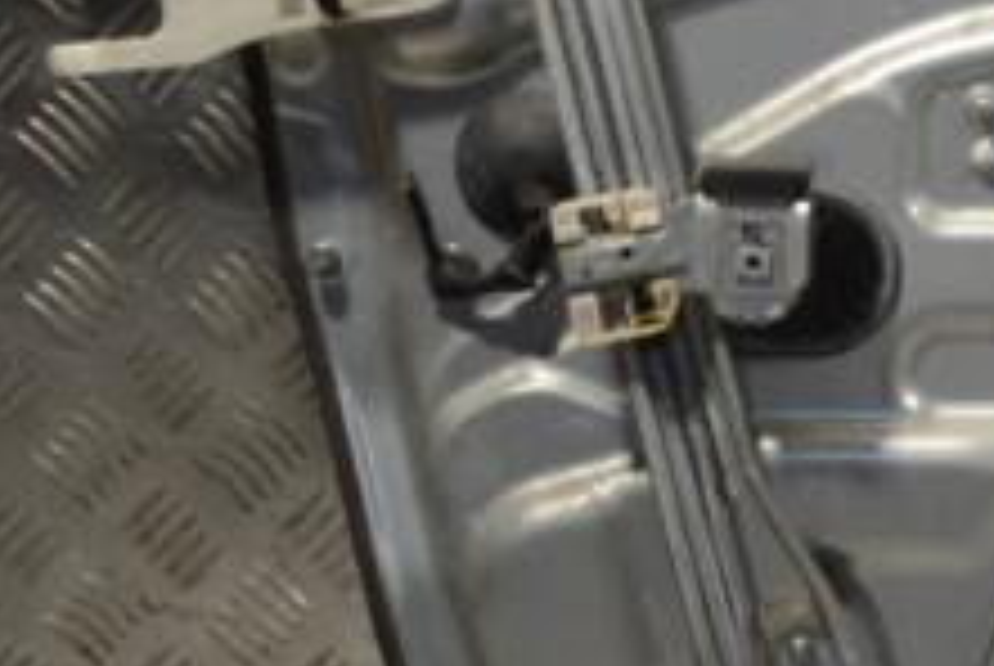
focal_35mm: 187
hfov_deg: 10.8
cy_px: 207
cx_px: 1259
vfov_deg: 7.4
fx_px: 5170
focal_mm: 46
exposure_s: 1/30
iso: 125
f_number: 5.3
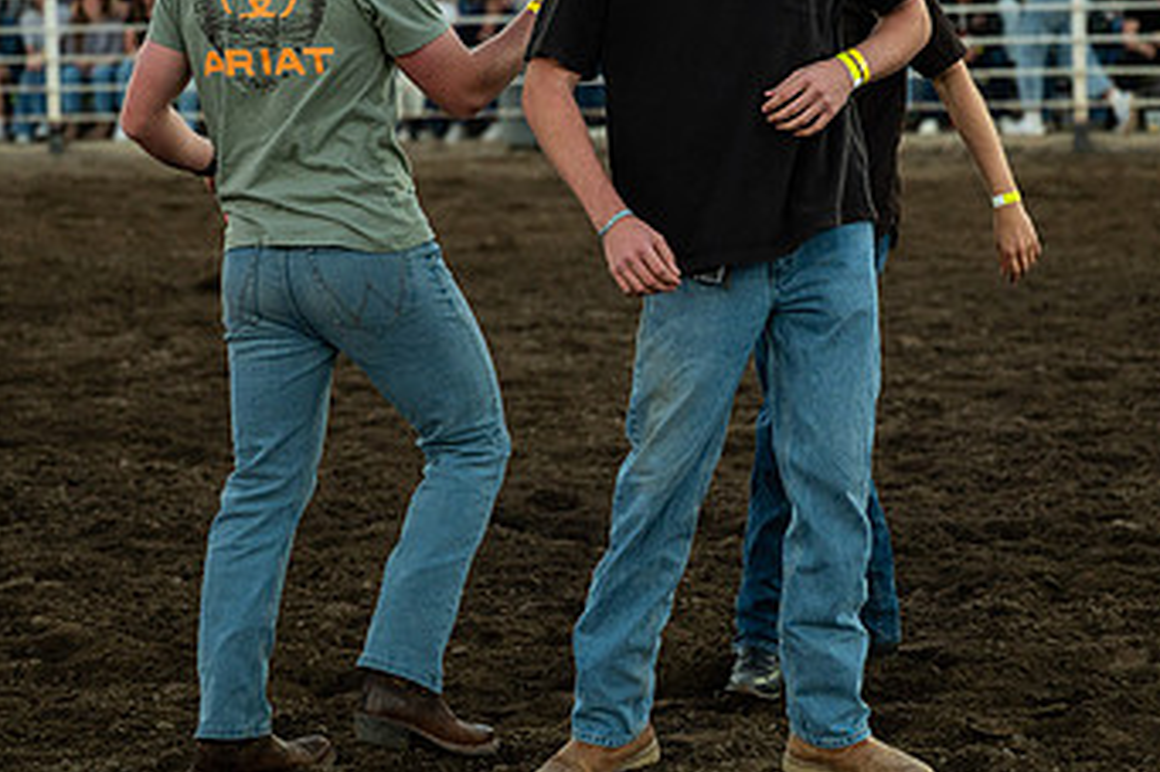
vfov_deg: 11.5
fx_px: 3832
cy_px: 129
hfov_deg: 17.2
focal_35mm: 119
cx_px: 701
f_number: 2.8
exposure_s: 1/640
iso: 800
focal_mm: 70
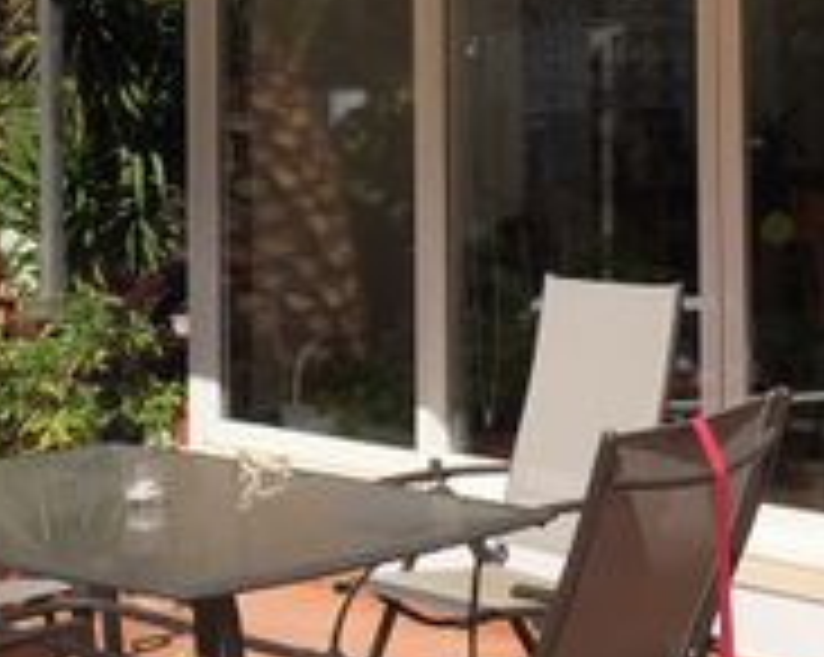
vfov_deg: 16.3
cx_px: 419
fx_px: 2266
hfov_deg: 20.6
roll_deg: +0.1
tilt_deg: +1.8
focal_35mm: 93
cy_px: 40
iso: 32
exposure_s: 1/3968
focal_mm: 4.15
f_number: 2.2
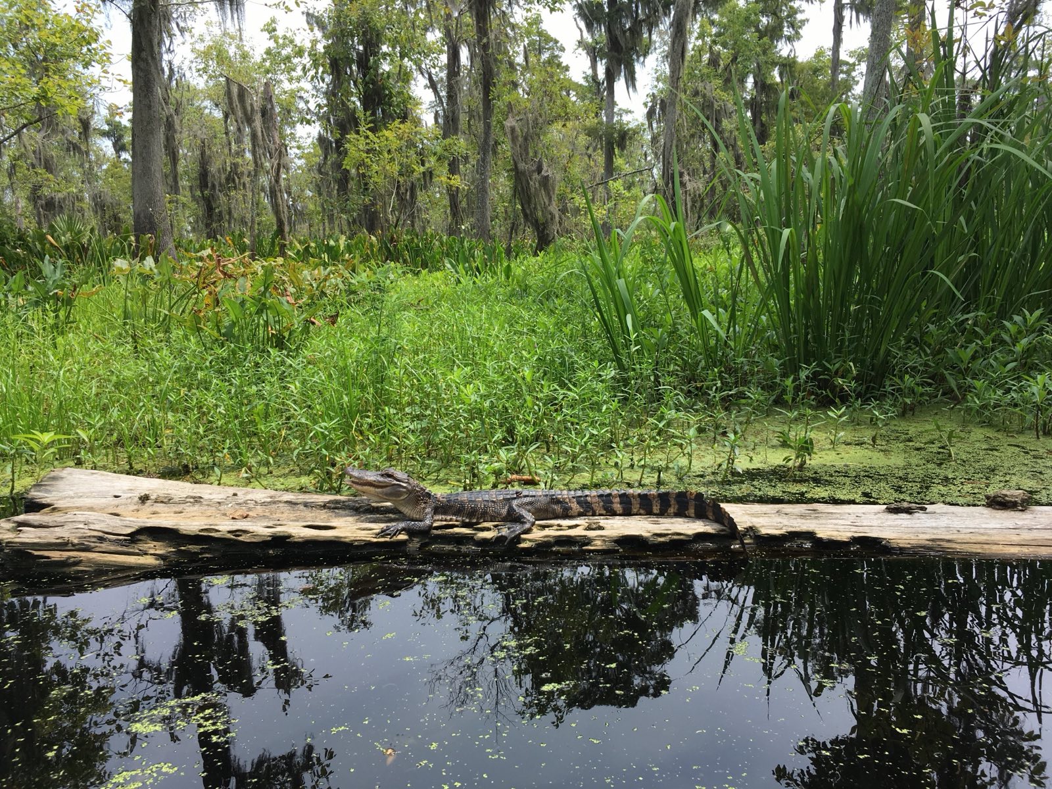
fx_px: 881
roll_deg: +0.0
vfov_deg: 48.2
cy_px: 394
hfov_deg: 61.7
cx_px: 526
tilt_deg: -8.4
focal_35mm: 29
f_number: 2.2
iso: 25
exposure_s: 1/693
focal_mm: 4.15
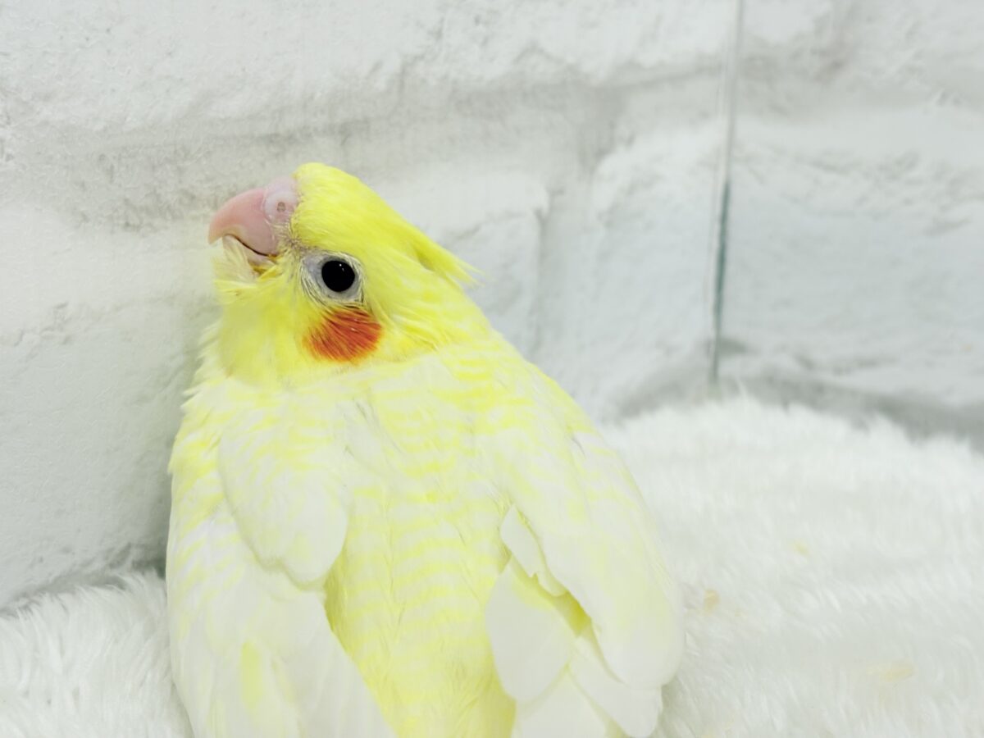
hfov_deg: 36.8
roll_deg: -0.7
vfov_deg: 28.0
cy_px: 369
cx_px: 492
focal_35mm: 52
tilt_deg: -16.7
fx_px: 1478
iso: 50
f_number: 1.6
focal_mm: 5.96
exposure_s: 1/100
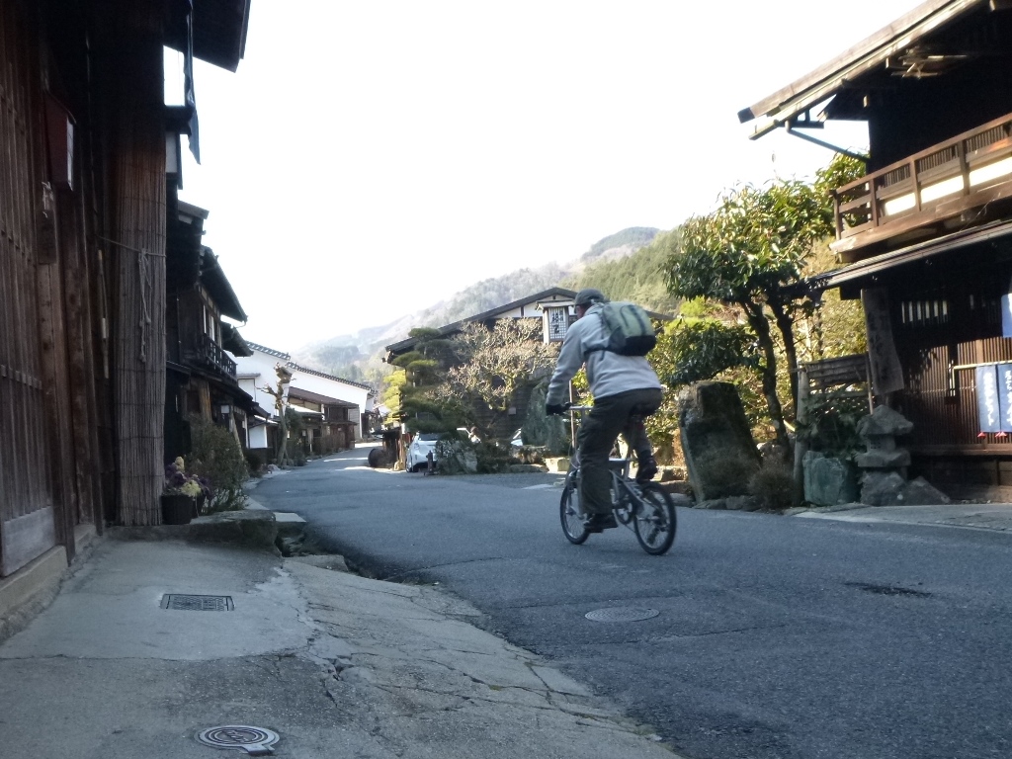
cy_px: 380
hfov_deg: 61.7
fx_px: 848
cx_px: 506
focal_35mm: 29
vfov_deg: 48.2
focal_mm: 5.2
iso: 400
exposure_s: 1/50
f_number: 4.1
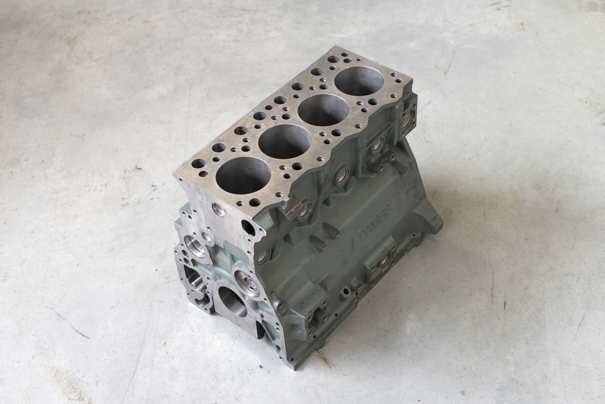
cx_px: 302
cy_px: 202
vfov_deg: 27.0
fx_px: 841
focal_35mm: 50
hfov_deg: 39.6
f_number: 6.3
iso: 500
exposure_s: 1/20
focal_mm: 50
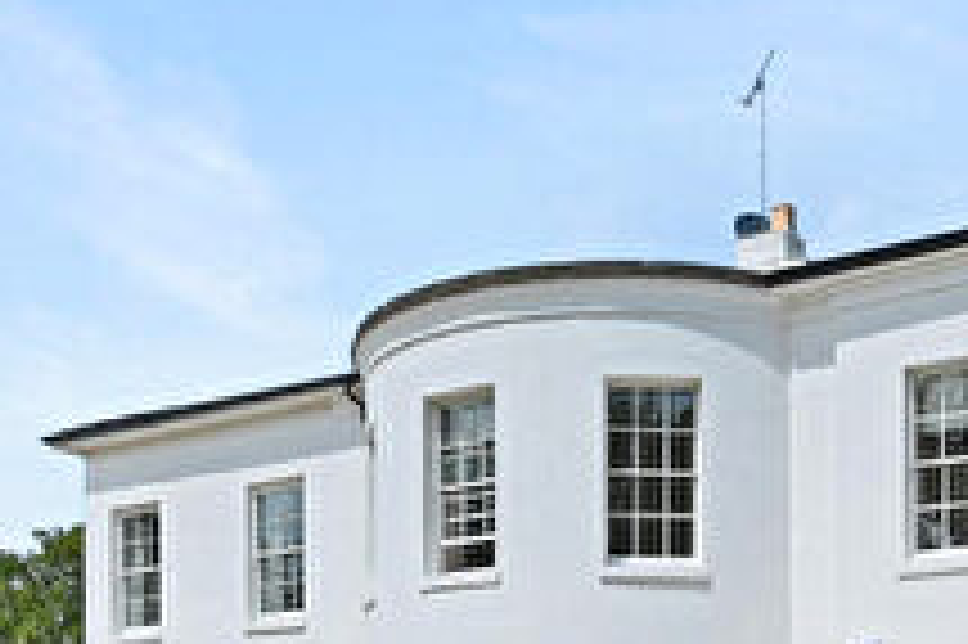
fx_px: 1441
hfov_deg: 36.8
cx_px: 639
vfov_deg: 24.4
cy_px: 594
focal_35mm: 54
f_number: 5.6
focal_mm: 16.5
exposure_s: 1/400
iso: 200
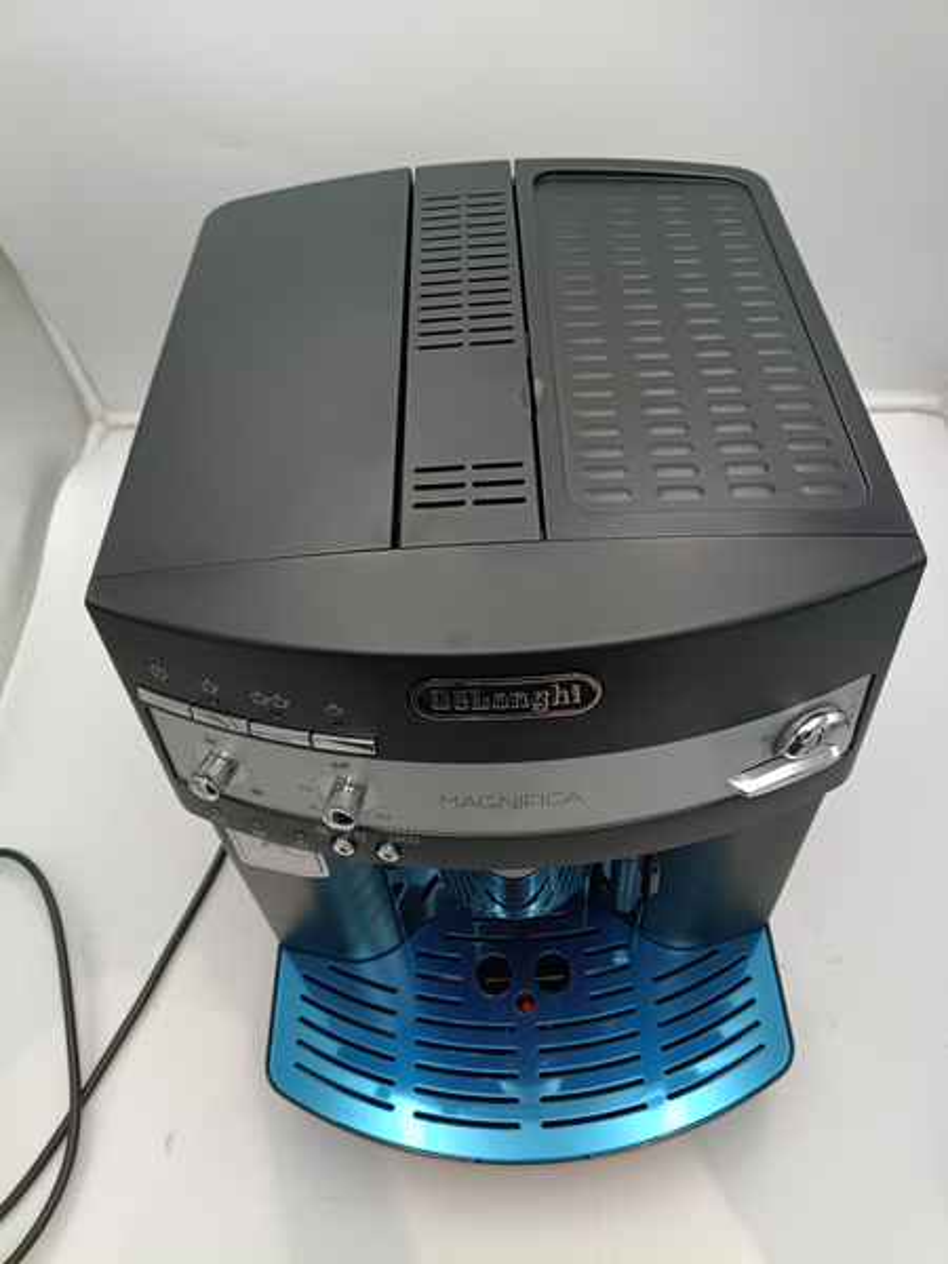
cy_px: 632
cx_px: 474
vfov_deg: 67.3
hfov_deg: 53.1
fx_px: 949
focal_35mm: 26
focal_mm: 4.81
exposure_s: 1/103
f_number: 1.8
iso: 142
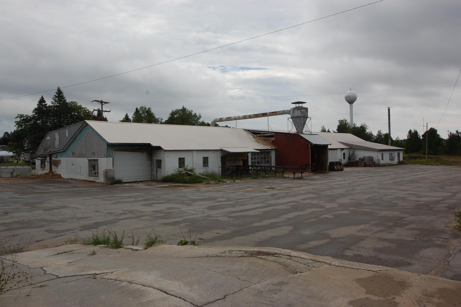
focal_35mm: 28
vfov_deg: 45.6
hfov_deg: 64.6
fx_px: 365
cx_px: 230
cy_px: 154
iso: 200
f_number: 10
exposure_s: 1/400
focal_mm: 19
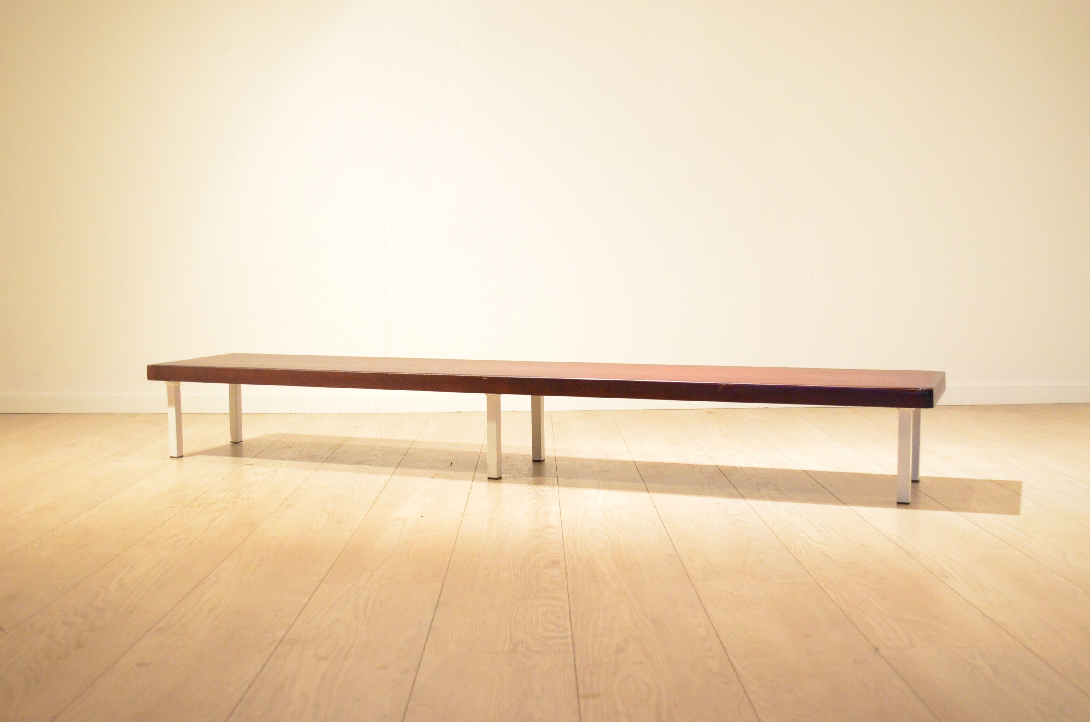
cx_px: 545
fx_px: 1178
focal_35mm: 39
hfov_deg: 49.6
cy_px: 361
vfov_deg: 34.1
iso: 6400
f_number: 4.5
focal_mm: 26
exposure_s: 1/80
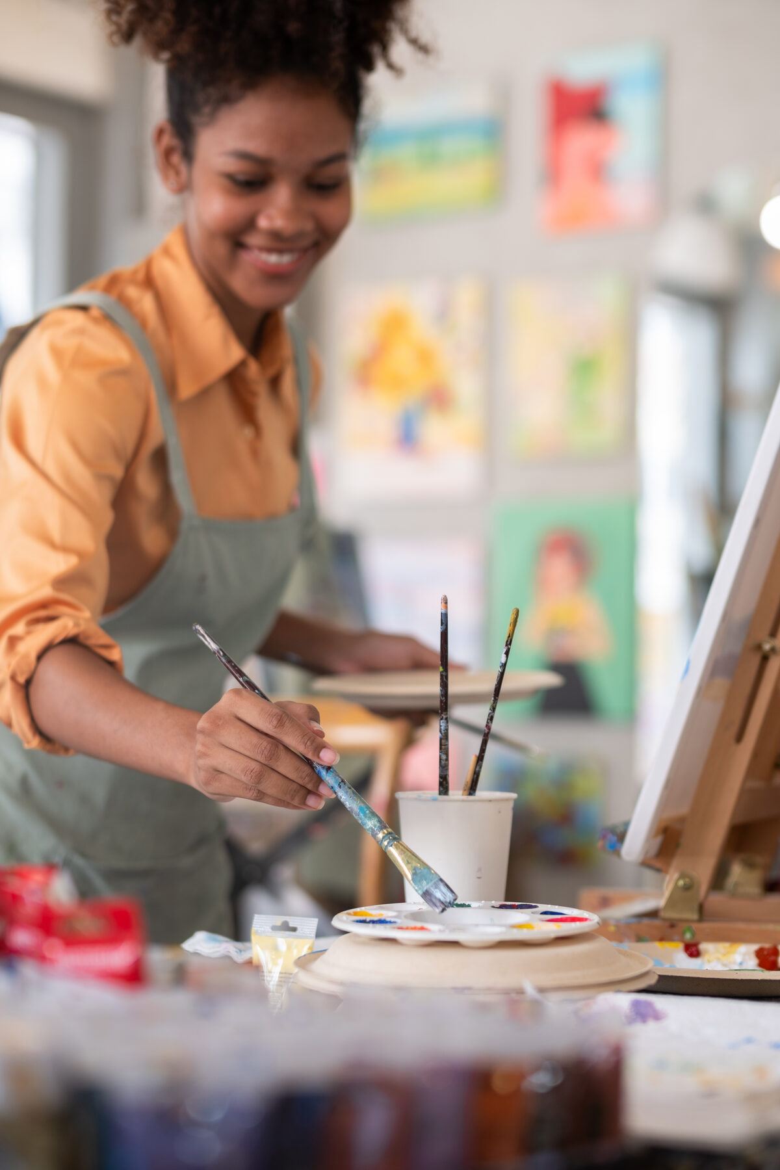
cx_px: 390
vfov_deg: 27.0
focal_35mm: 75
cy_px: 585
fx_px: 2437
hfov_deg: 18.2
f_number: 1.8
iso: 125
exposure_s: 1/75
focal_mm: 50
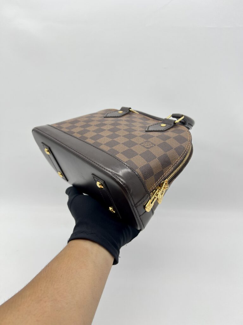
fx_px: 243
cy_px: 162
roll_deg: +0.3
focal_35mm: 26
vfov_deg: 67.3
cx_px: 122
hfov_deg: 53.1
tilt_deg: -24.2
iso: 32
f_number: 1.5
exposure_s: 1/103
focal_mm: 5.7
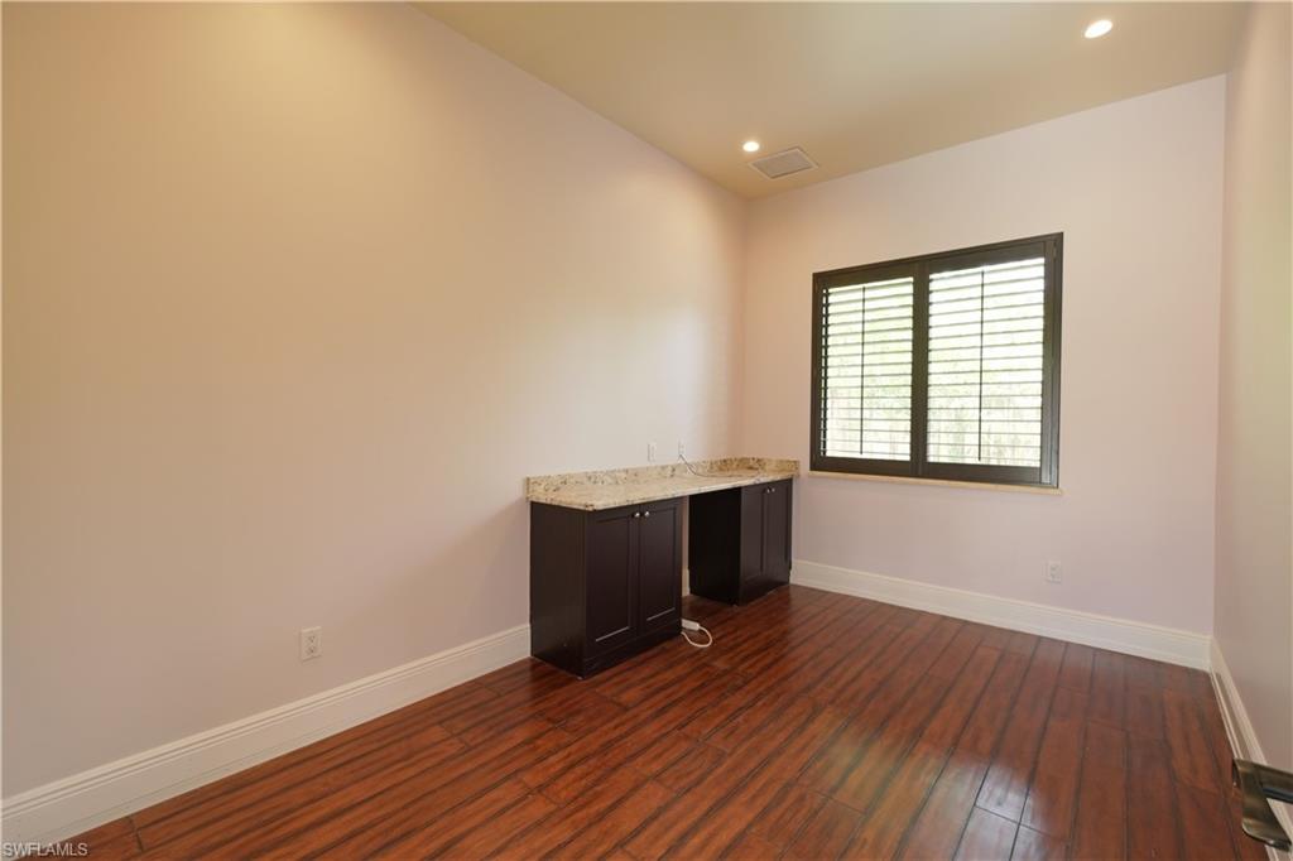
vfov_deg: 77.3
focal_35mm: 15
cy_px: 430
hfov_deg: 100.4
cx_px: 646
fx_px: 539
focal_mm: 10
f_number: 4
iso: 640
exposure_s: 1/15
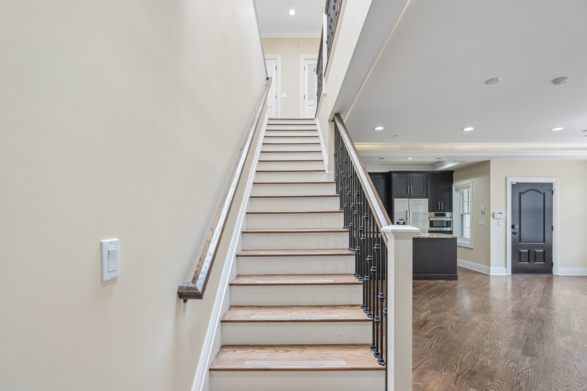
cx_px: 294
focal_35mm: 16
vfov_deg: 72.0
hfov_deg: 95.0
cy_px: 196
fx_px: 269
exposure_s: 1/30
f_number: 9
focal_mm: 16.5
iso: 200
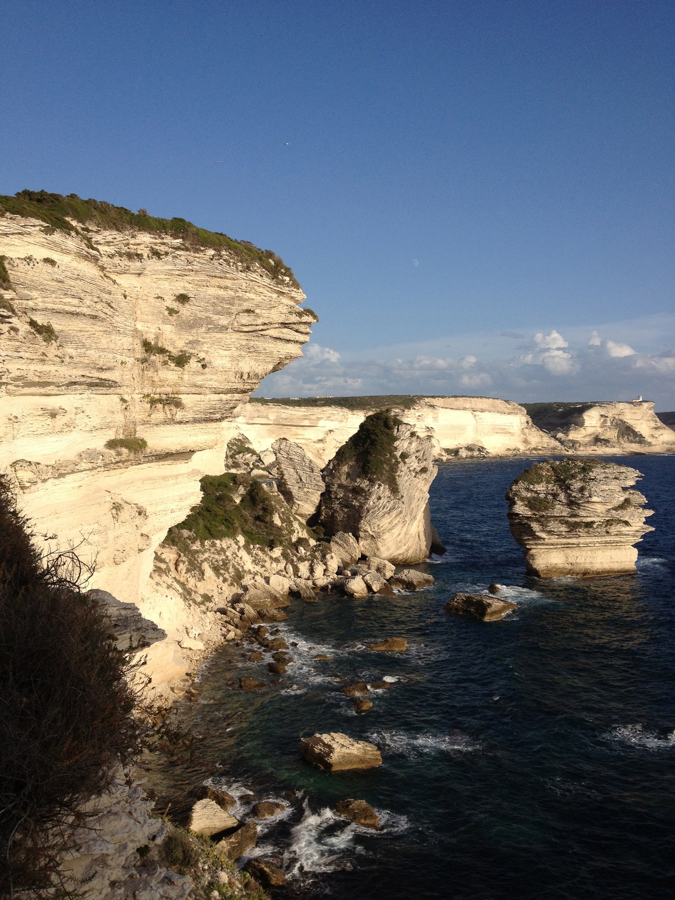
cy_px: 450
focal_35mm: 35
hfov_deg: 40.7
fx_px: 910
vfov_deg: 52.6
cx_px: 338
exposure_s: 1/2404
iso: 64
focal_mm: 4.28
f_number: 2.4
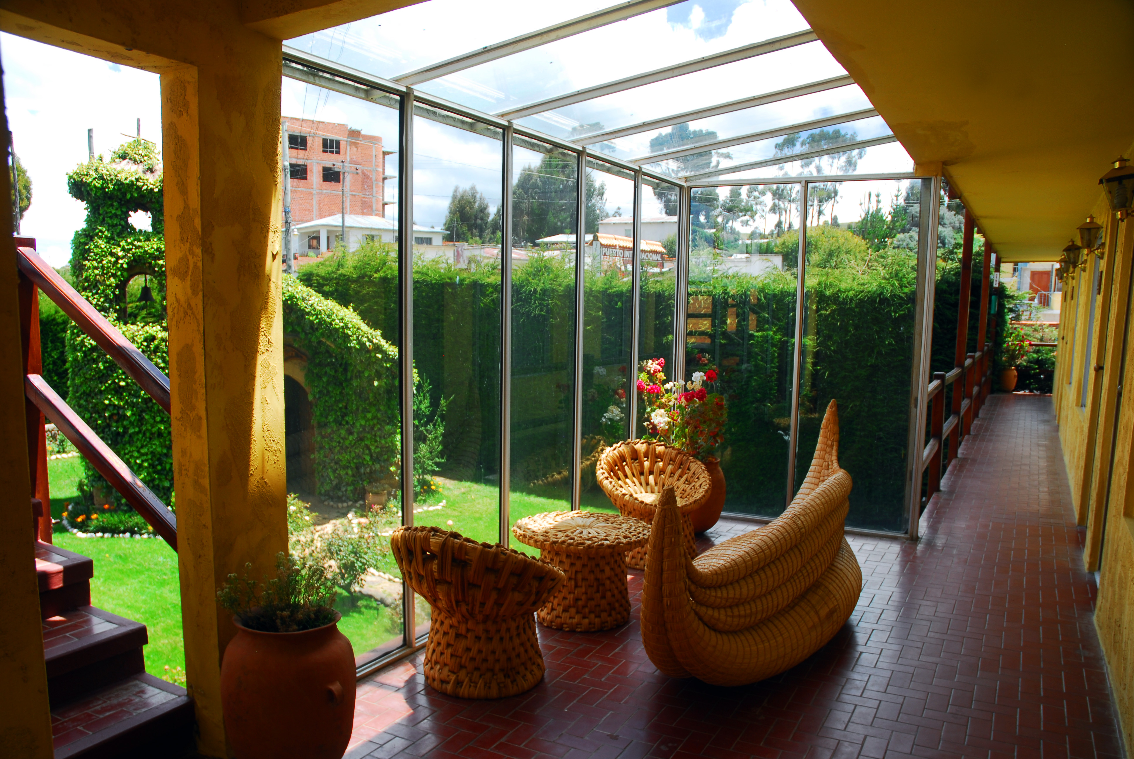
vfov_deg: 48.0
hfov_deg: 67.3
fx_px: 852
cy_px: 380
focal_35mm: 27
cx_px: 567
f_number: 6.3
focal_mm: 18
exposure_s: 1/160
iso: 100
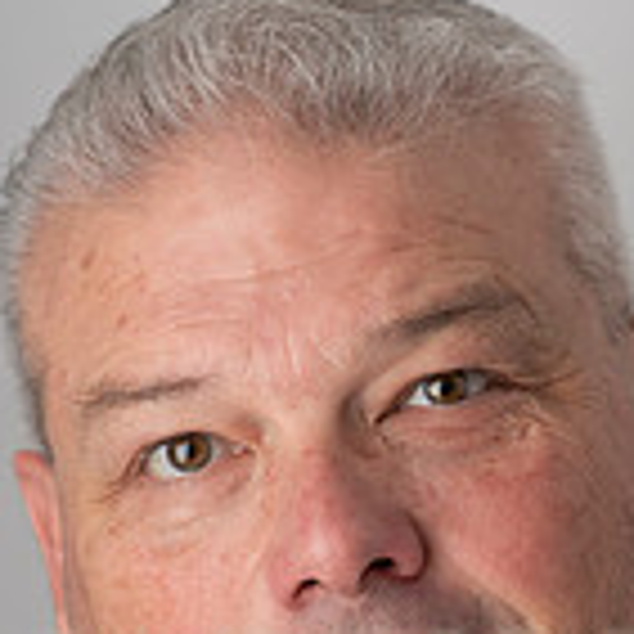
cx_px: 328
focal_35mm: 297
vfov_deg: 5.9
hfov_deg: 5.9
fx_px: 6154
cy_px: 668
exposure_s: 1/200
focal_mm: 85
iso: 160
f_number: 2.8
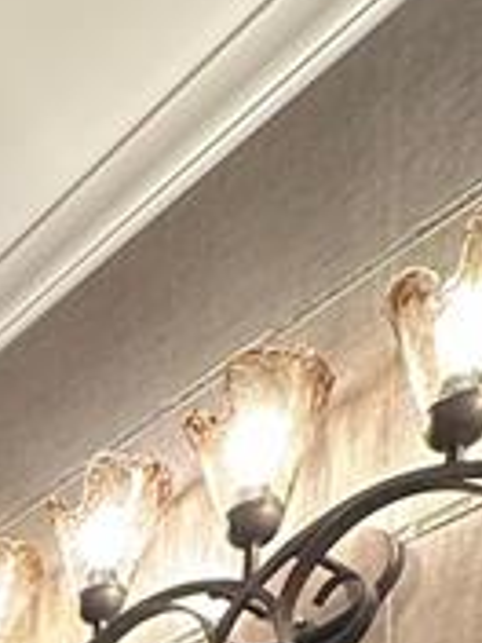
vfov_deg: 20.0
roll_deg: -0.9
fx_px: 1133
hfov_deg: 20.2
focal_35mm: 61
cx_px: -267
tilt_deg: +0.0
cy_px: 1228
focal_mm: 2.22
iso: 640
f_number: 2.2
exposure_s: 1/60
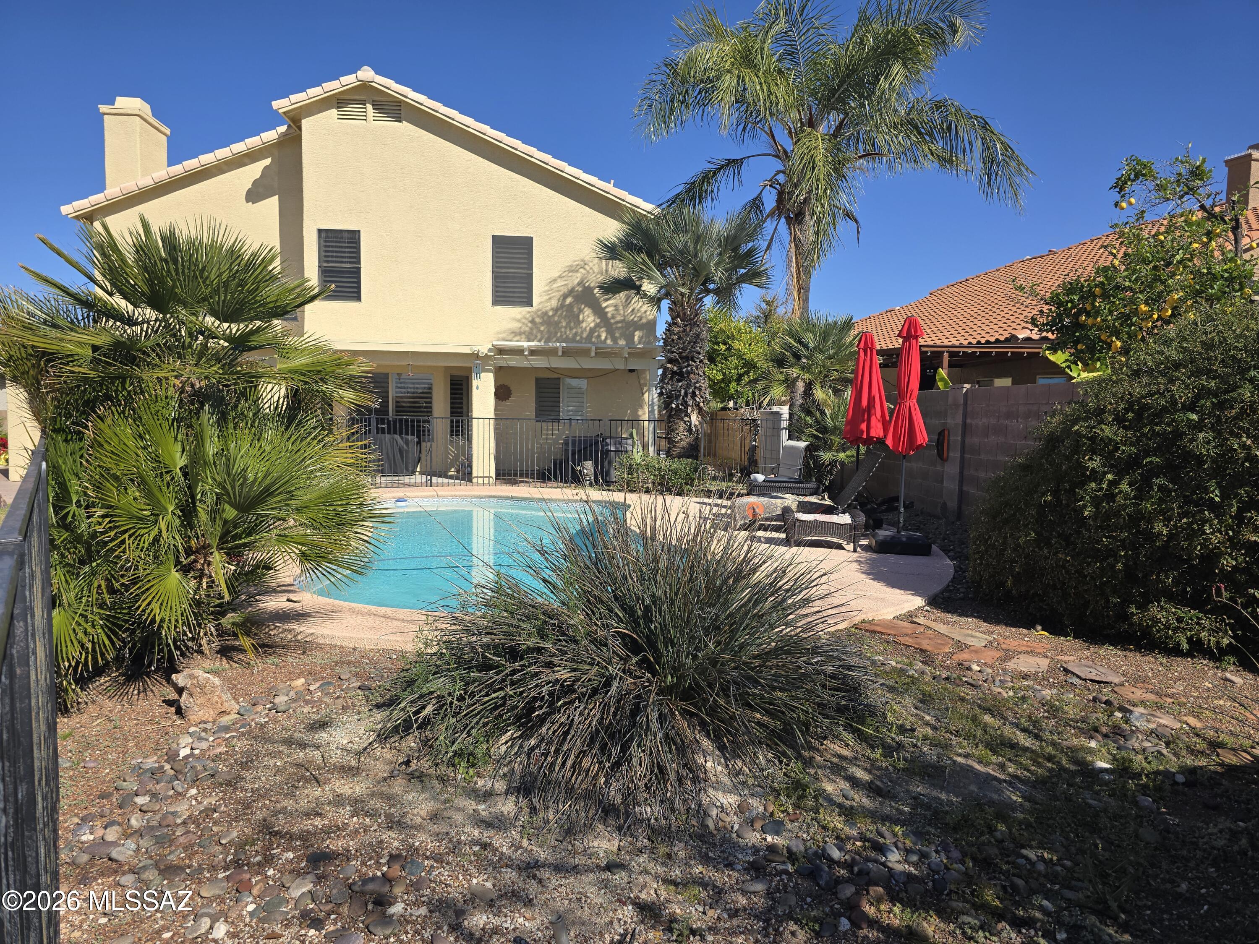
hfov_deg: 73.9
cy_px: 472
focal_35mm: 23
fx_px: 837
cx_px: 630
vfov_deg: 58.9
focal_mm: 6.3
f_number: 1.7
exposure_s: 1/864
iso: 12
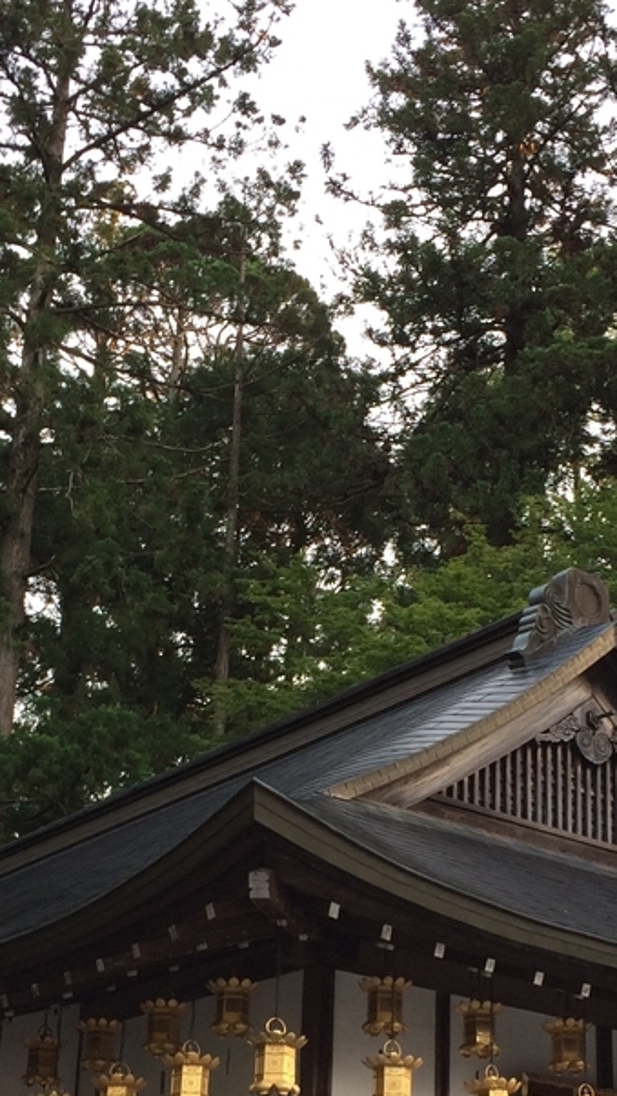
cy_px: 752
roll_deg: -1.8
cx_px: 337
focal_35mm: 63
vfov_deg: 33.0
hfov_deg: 19.1
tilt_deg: +18.6
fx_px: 1831
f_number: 2.2
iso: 40
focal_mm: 4.15
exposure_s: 1/60
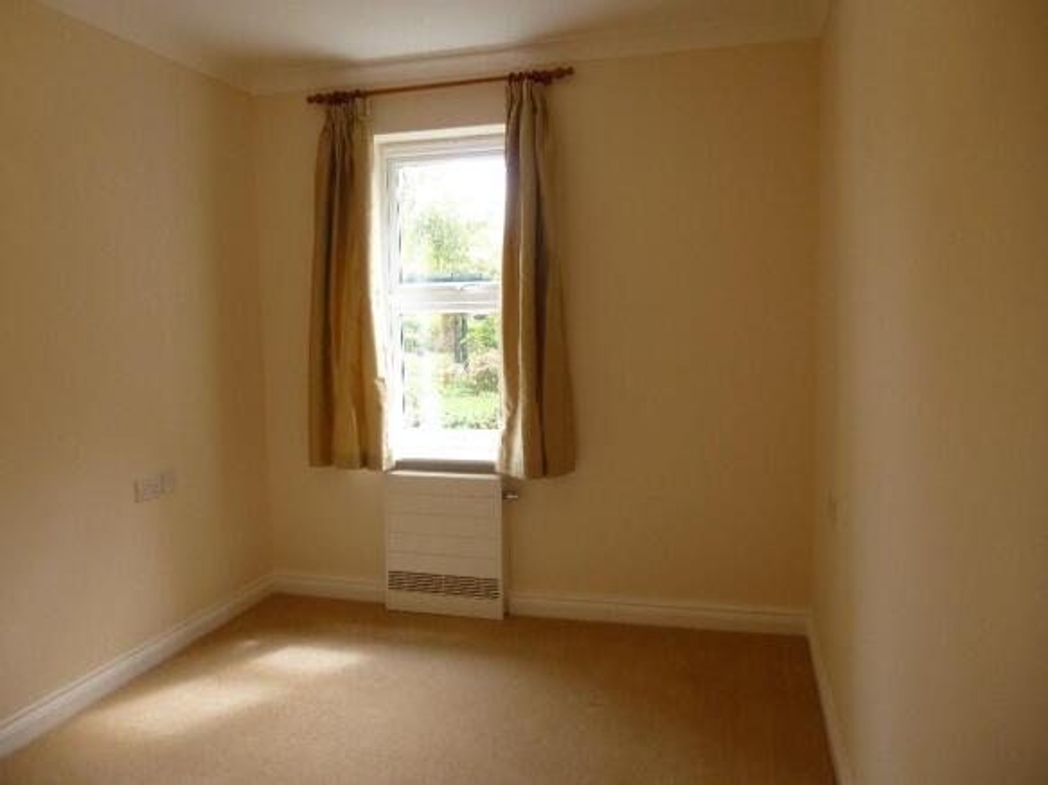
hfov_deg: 69.4
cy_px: 392
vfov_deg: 54.9
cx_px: 524
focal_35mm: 25
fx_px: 757
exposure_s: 1/60
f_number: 3.1
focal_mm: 4.5
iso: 125
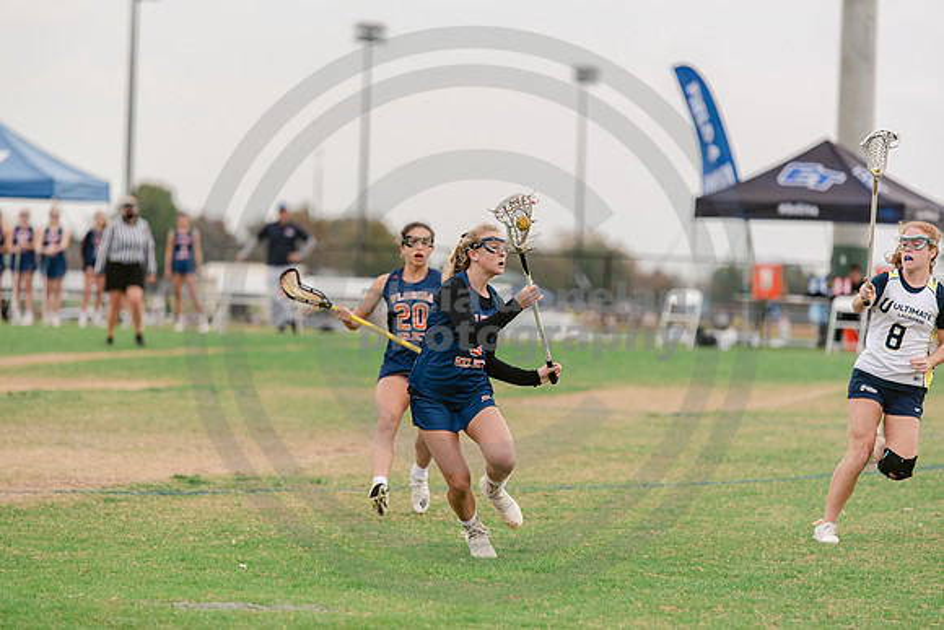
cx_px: 472
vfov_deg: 6.9
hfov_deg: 10.3
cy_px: 315
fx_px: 5245
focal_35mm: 200
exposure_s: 1/1250
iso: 250
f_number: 3.2
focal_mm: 200
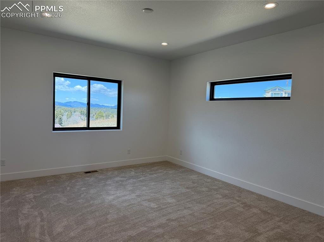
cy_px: 121
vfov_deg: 56.8
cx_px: 162
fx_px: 225
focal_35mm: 24
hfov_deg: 71.6
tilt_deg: -3.1
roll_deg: -2.0
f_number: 1.78
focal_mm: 6.76
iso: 100
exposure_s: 1/351
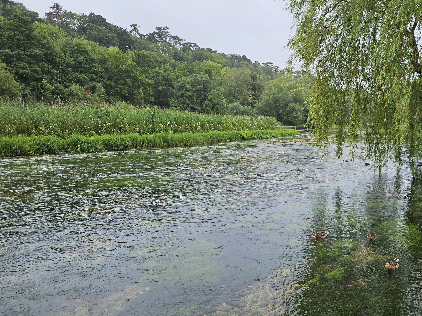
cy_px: 130
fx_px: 390
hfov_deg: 55.8
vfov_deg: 44.0
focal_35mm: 32
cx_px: 277
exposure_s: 1/784
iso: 25
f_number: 1.8
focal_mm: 5.4
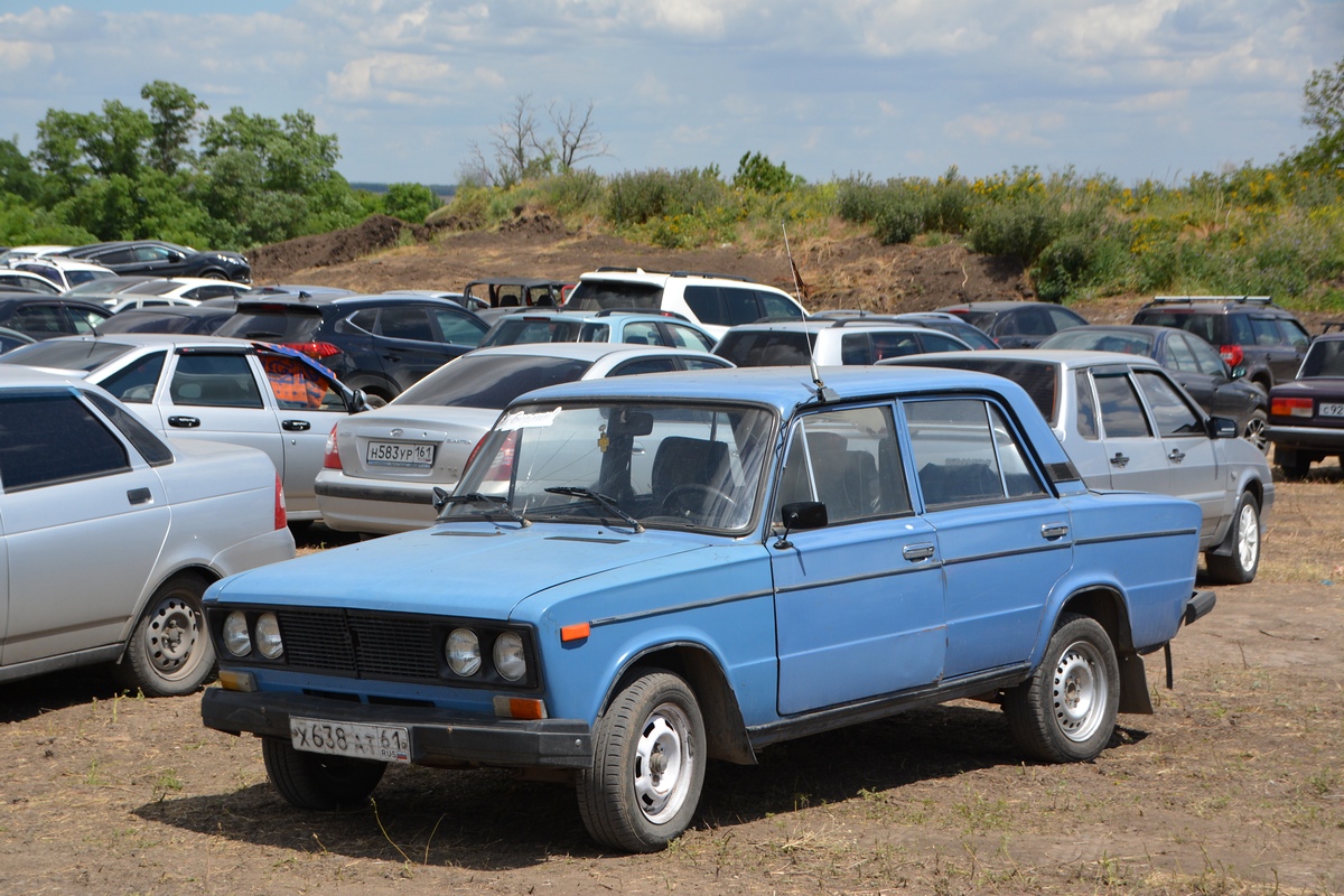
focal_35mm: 78
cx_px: 672
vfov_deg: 17.5
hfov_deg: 26.0
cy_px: 448
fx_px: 2912
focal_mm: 52
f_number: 6.3
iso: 400
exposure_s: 1/1600
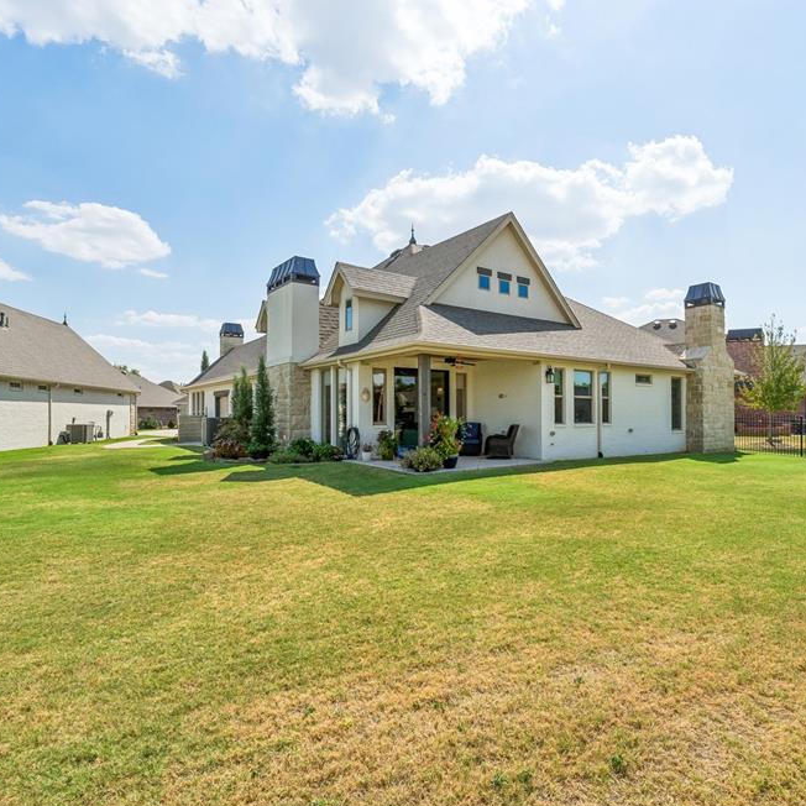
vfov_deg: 74.8
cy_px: 412
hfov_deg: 73.7
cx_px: 496
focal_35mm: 20
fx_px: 527
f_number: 8
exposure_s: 1/800
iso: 200
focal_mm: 10
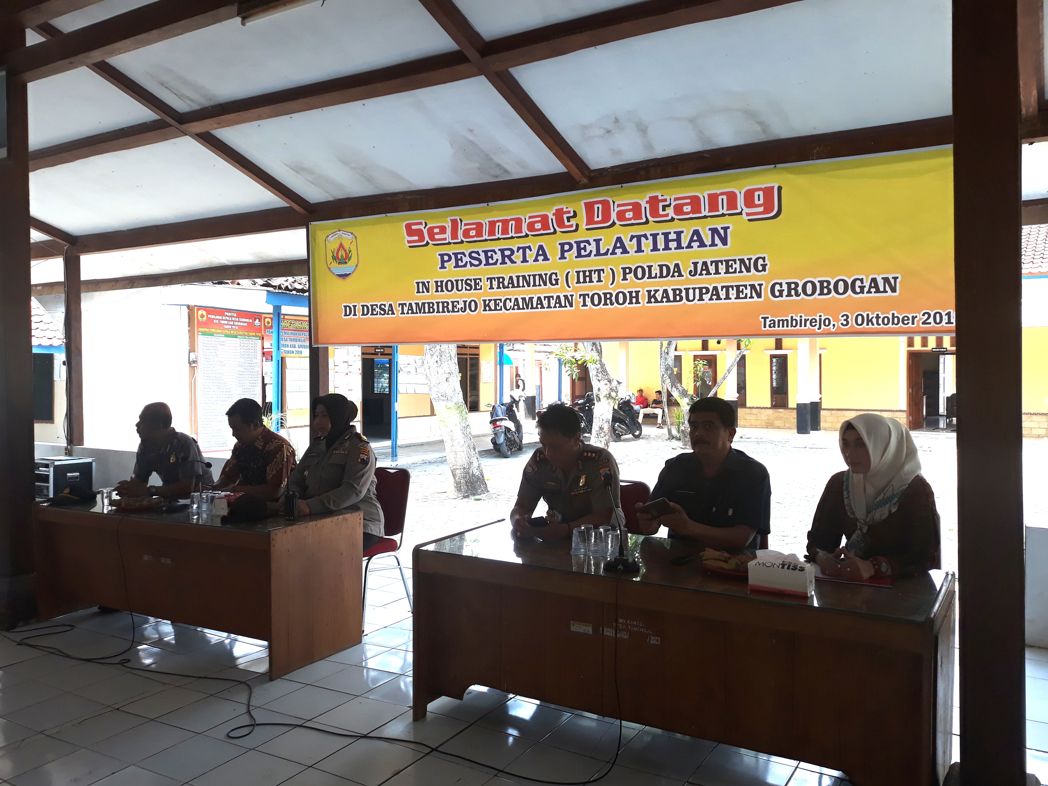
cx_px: 524
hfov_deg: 65.3
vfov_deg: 51.4
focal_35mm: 27
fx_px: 817
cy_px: 393
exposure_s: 1/200
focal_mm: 3.6
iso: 40
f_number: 1.9
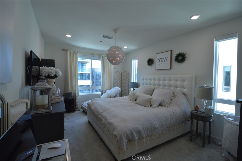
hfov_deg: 100.5
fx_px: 101
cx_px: 121
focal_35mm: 15
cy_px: 80
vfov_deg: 77.2
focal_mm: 10
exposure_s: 1/100
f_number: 5
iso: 400
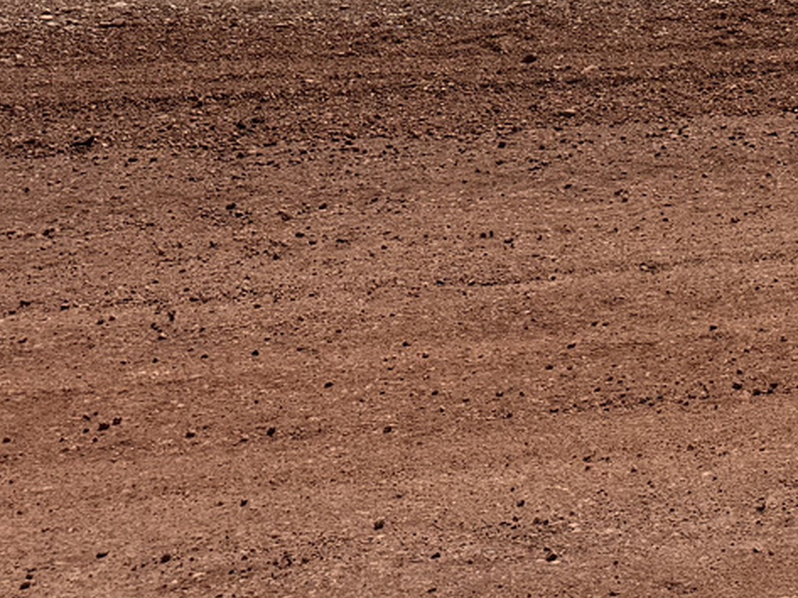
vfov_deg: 13.1
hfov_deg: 16.3
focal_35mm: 104
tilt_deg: +0.6
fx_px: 2396
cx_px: 1370
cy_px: -412
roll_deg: -1.2
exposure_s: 1/12346
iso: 80
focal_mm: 6.76
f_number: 1.78
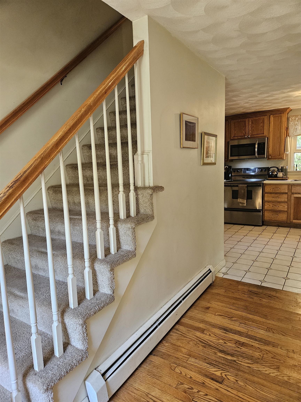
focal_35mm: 23
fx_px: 267
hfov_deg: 58.9
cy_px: 201
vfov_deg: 73.9
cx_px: 150
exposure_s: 1/170
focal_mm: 5.4
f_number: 1.8
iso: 500
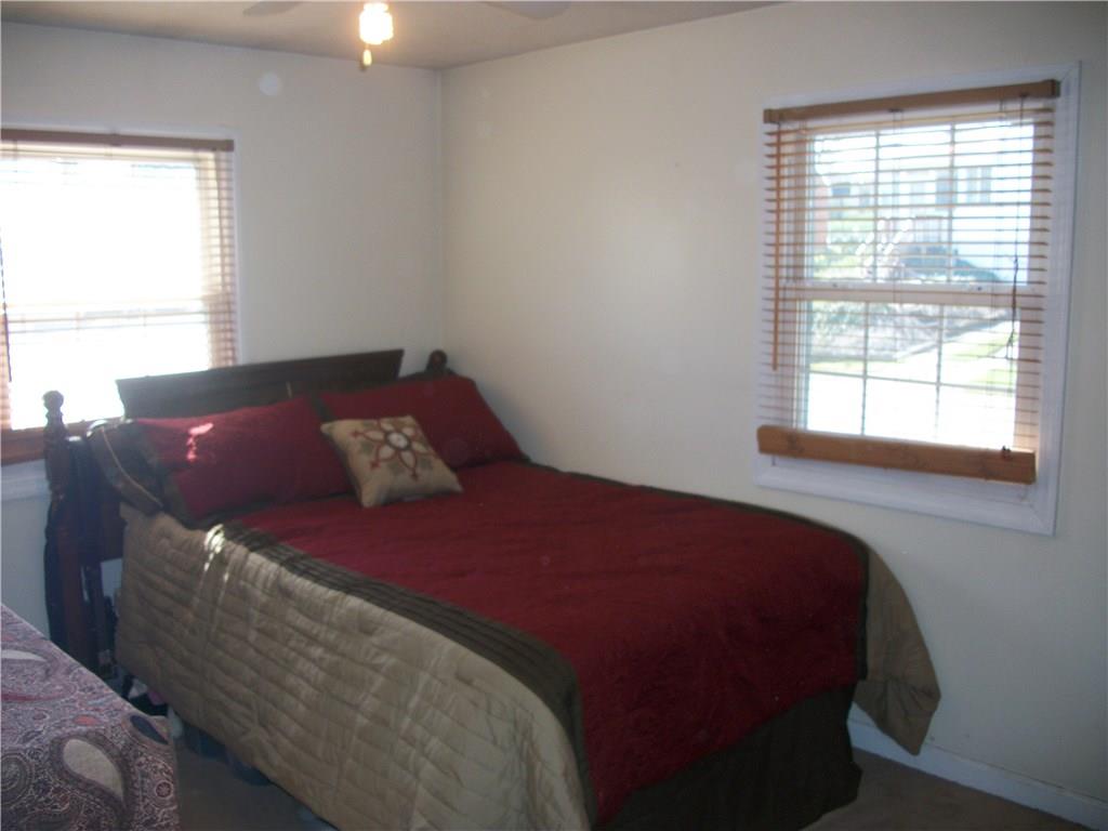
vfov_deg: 44.2
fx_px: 1024
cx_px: 554
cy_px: 416
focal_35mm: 32
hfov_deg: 56.8
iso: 80
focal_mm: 5.7
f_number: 2.9
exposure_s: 1/80
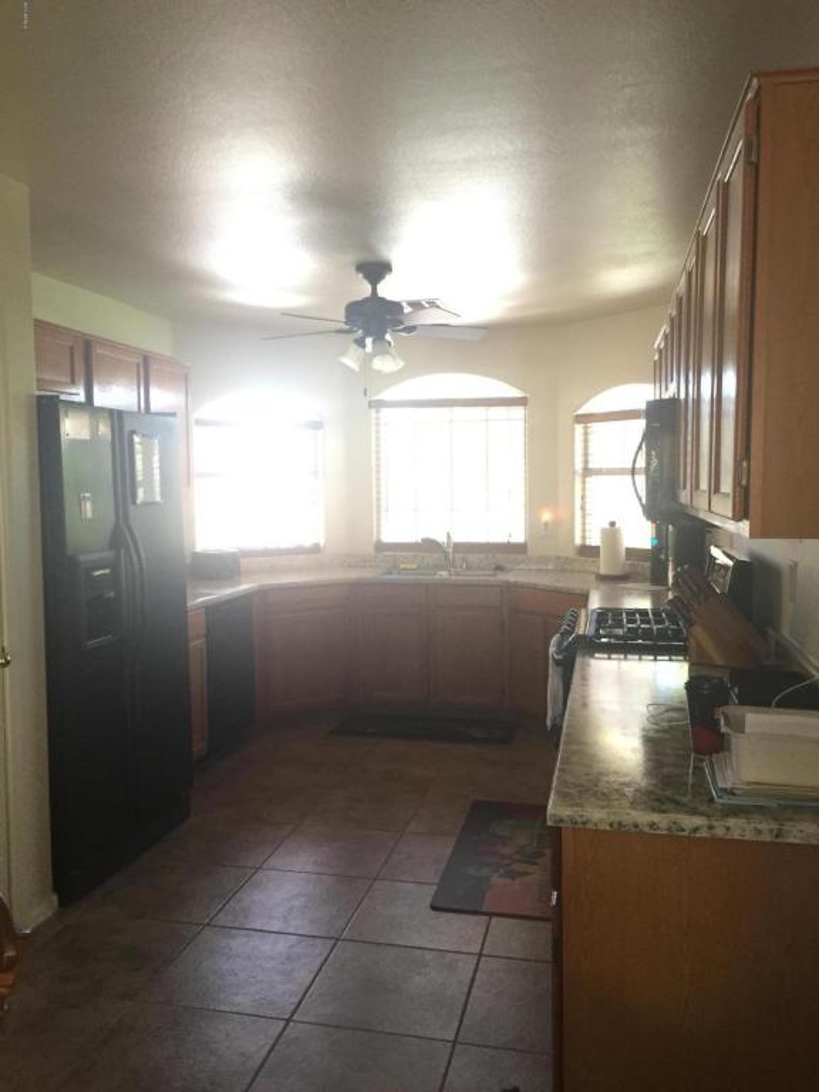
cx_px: 410
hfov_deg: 48.2
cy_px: 546
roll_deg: -0.2
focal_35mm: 29
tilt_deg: -3.7
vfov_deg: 61.7
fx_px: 915
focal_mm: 4.15
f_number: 2.2
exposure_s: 1/30
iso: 200
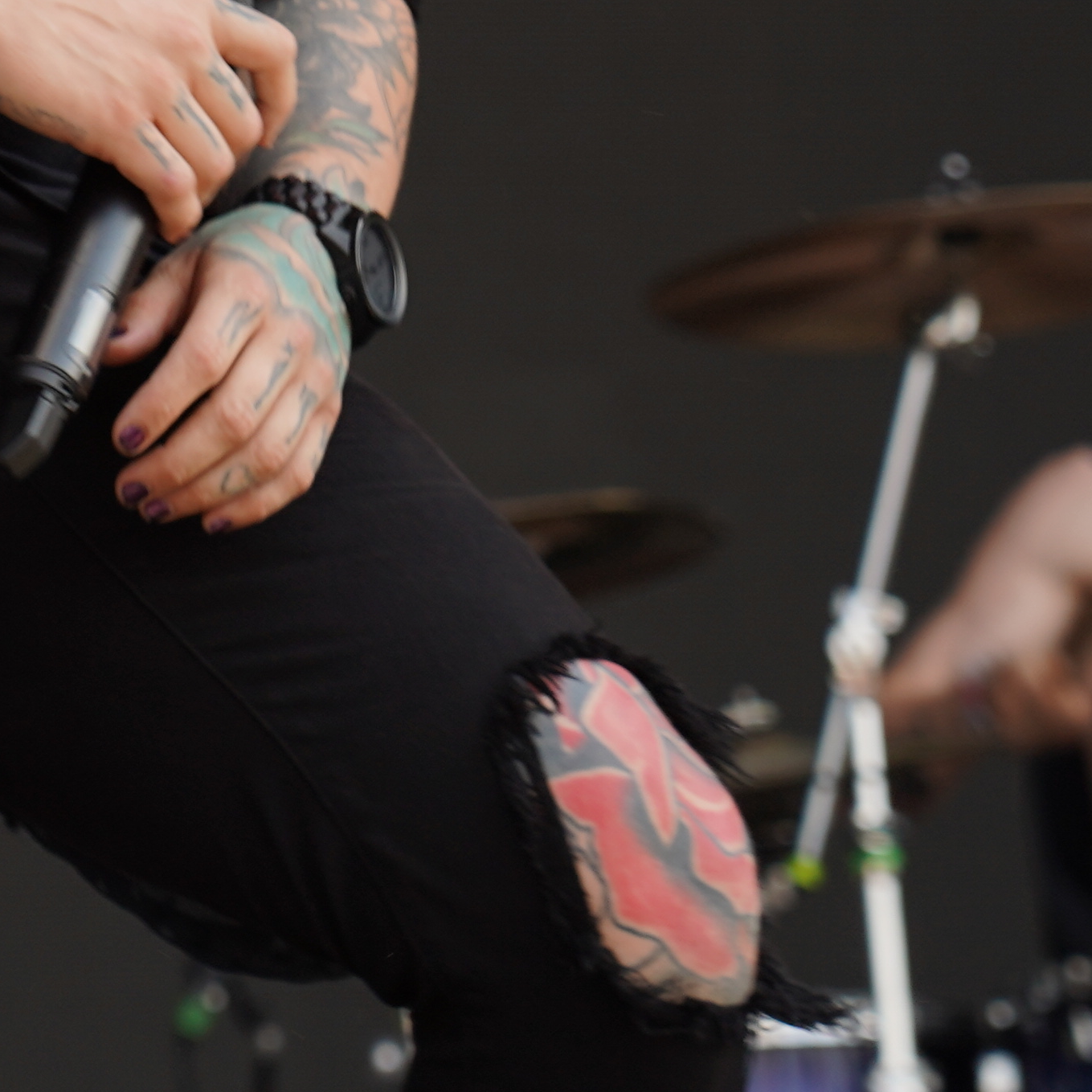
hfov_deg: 4.4
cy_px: -493
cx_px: -415
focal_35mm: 394
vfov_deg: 4.4
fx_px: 14062
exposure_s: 1/250
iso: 100
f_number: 5.6
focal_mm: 105
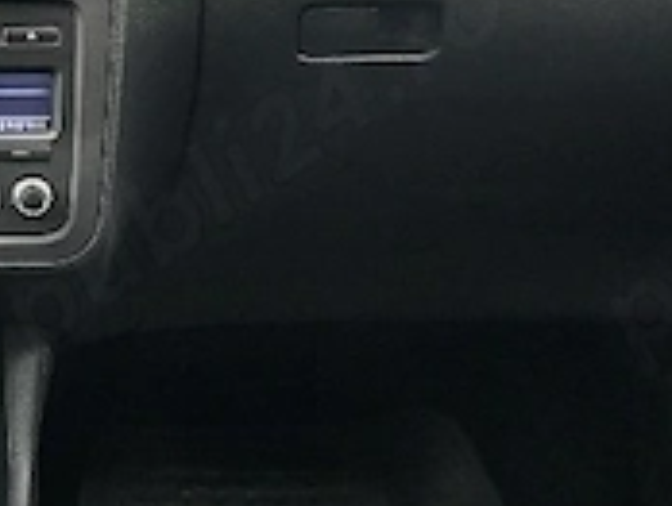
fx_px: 1808
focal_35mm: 93
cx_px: -193
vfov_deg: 15.9
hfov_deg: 19.5
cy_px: 182
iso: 200
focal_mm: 4
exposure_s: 1/33
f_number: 1.8
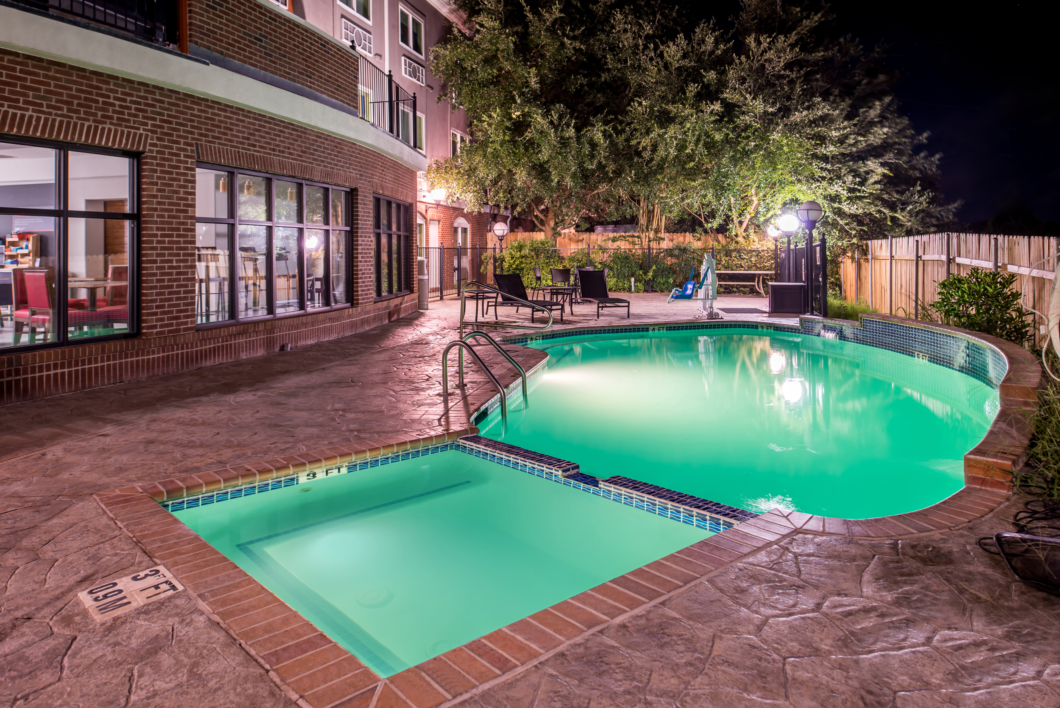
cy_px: 354
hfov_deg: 73.7
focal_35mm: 24
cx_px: 530
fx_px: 707
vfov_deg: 53.2
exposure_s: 1.3
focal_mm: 24
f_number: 5.6
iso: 100
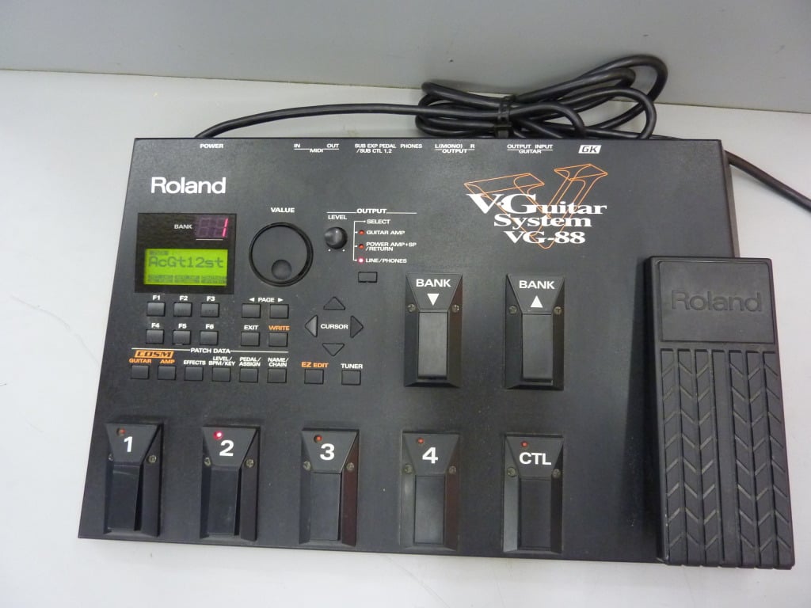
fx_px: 586
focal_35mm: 25
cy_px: 304
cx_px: 406
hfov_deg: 69.4
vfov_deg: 54.9
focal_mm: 4.1
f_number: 3.3
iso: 320
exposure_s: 1/30
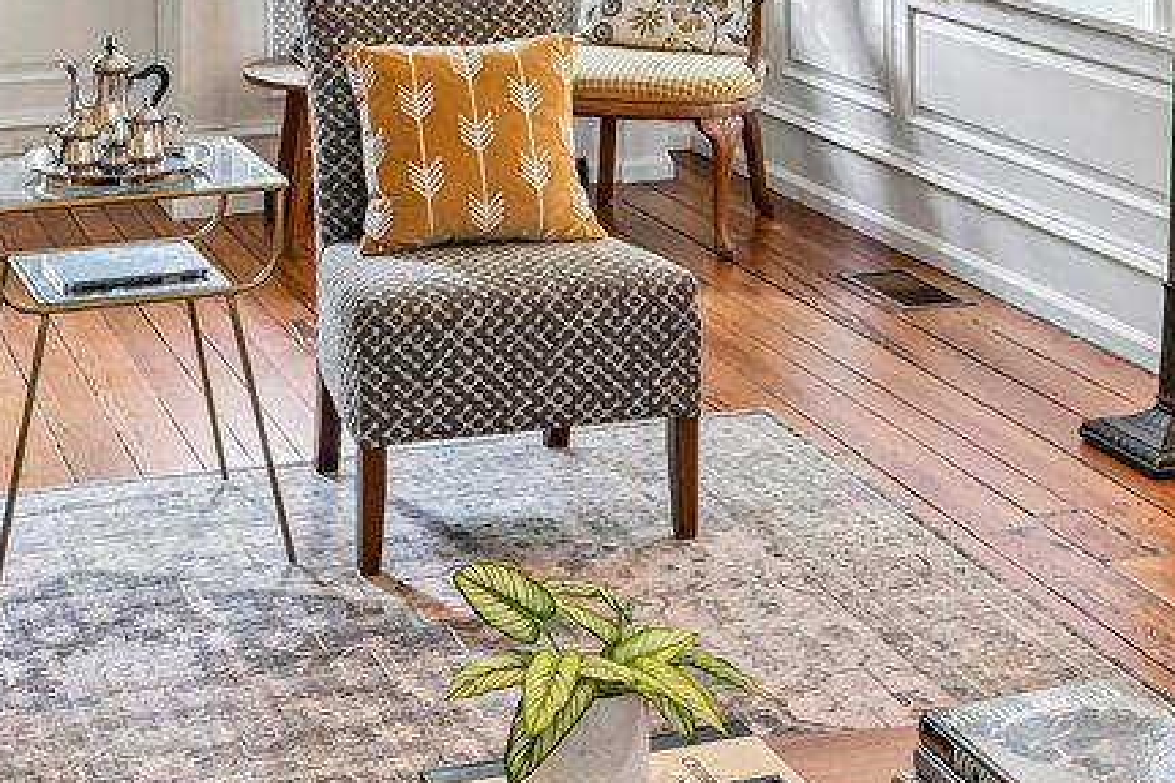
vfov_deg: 16.6
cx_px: 545
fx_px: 2479
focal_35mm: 76
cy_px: -337
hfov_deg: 26.7
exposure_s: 1/25
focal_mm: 16
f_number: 8
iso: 800
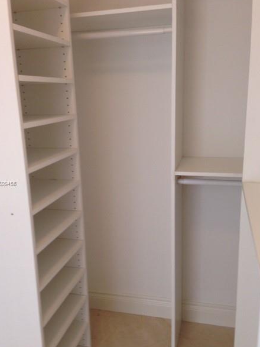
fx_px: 361
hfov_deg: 39.6
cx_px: 129
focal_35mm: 36
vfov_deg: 51.3
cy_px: 184
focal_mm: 4.12
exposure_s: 1/20
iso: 80
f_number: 2.4
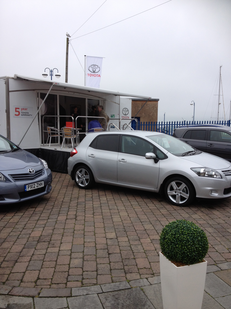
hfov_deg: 40.7
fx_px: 311
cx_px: 116
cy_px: 154
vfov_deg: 52.6
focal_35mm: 35
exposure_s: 1/736
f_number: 2.4
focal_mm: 4.28
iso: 64
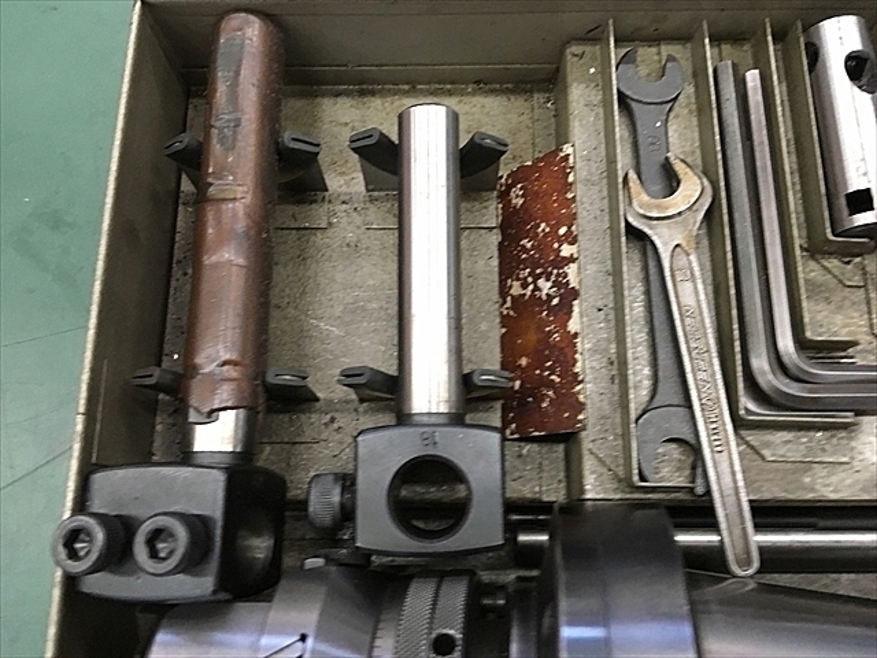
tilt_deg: -75.5
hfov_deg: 61.7
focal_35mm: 29
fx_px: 735
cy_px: 329
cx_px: 438
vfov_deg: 48.2
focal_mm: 4.15
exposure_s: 1/30
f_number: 2.2
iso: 160
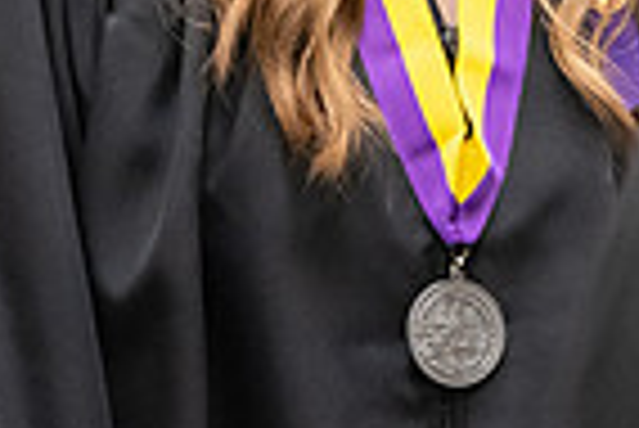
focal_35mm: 715
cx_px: 378
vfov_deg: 1.9
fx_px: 12704
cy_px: -223
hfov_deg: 2.9
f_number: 3.2
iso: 3200
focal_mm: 175
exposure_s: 1/200
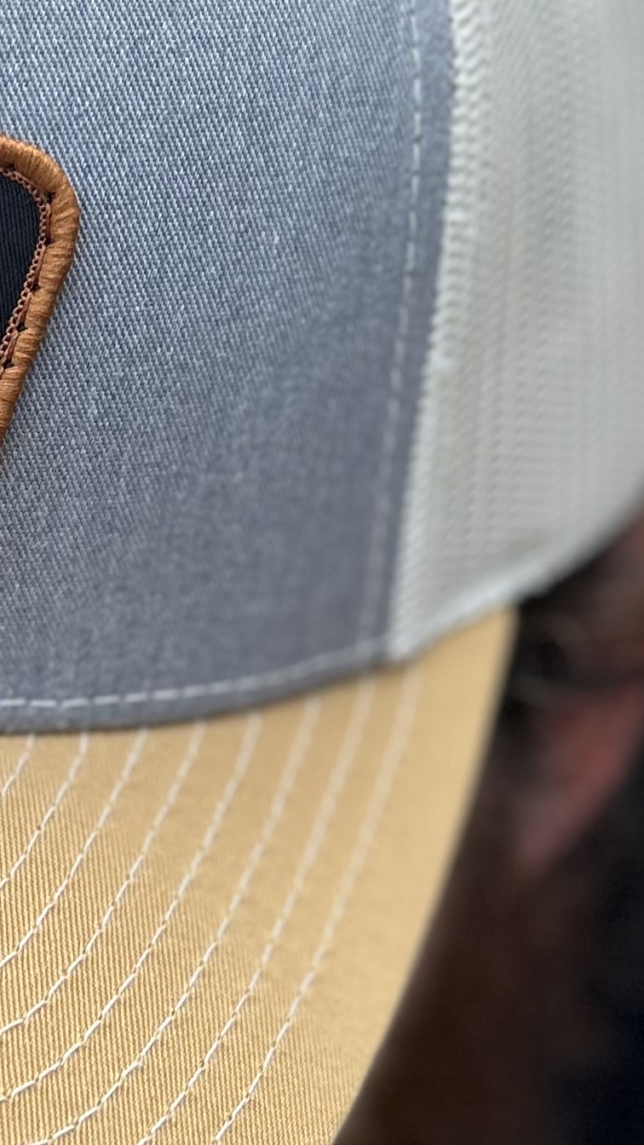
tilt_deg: -23.0
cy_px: 587
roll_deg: -3.7
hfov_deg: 13.8
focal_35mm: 85
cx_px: -158
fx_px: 2580
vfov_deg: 25.0
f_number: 1.5
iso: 50
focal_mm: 5.7
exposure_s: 1/1311
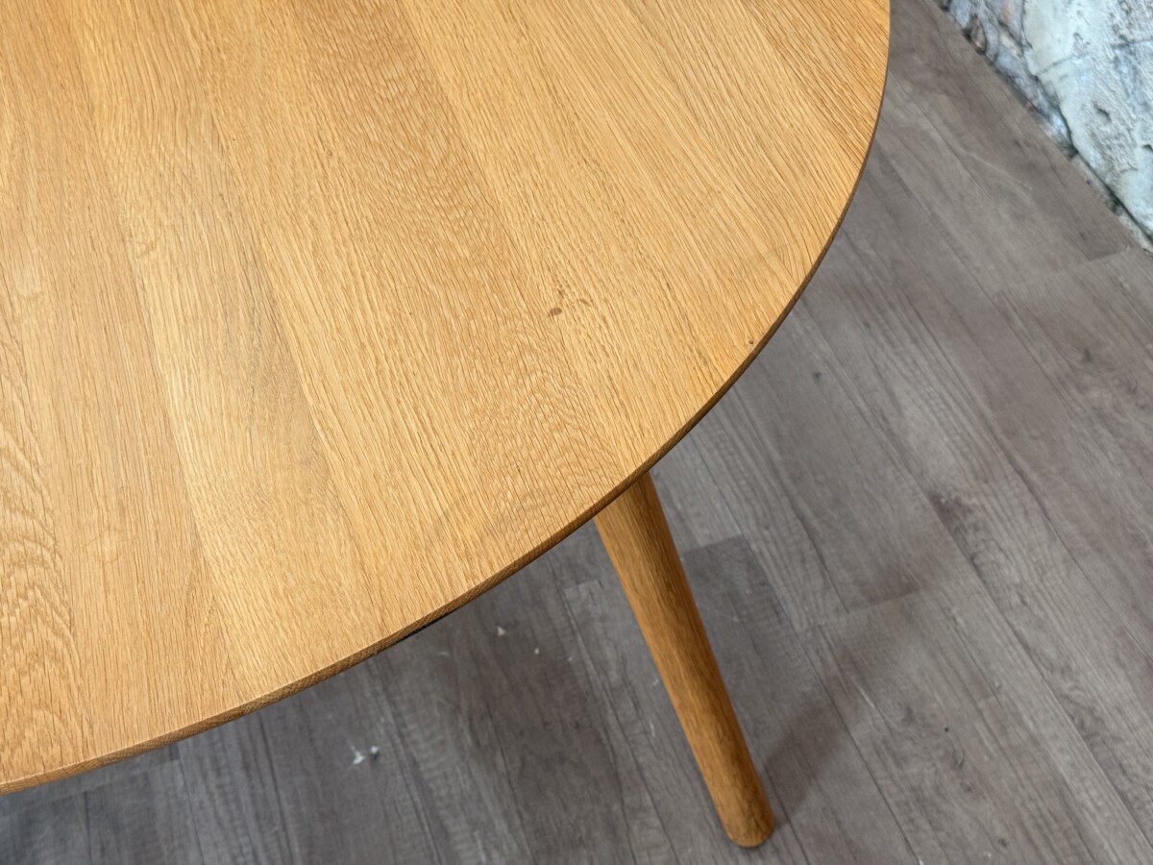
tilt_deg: -51.0
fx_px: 1599
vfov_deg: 30.3
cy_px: 432
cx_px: 576
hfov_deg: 39.7
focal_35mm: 48
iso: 80
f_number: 1.78
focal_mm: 6.76
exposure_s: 1/55
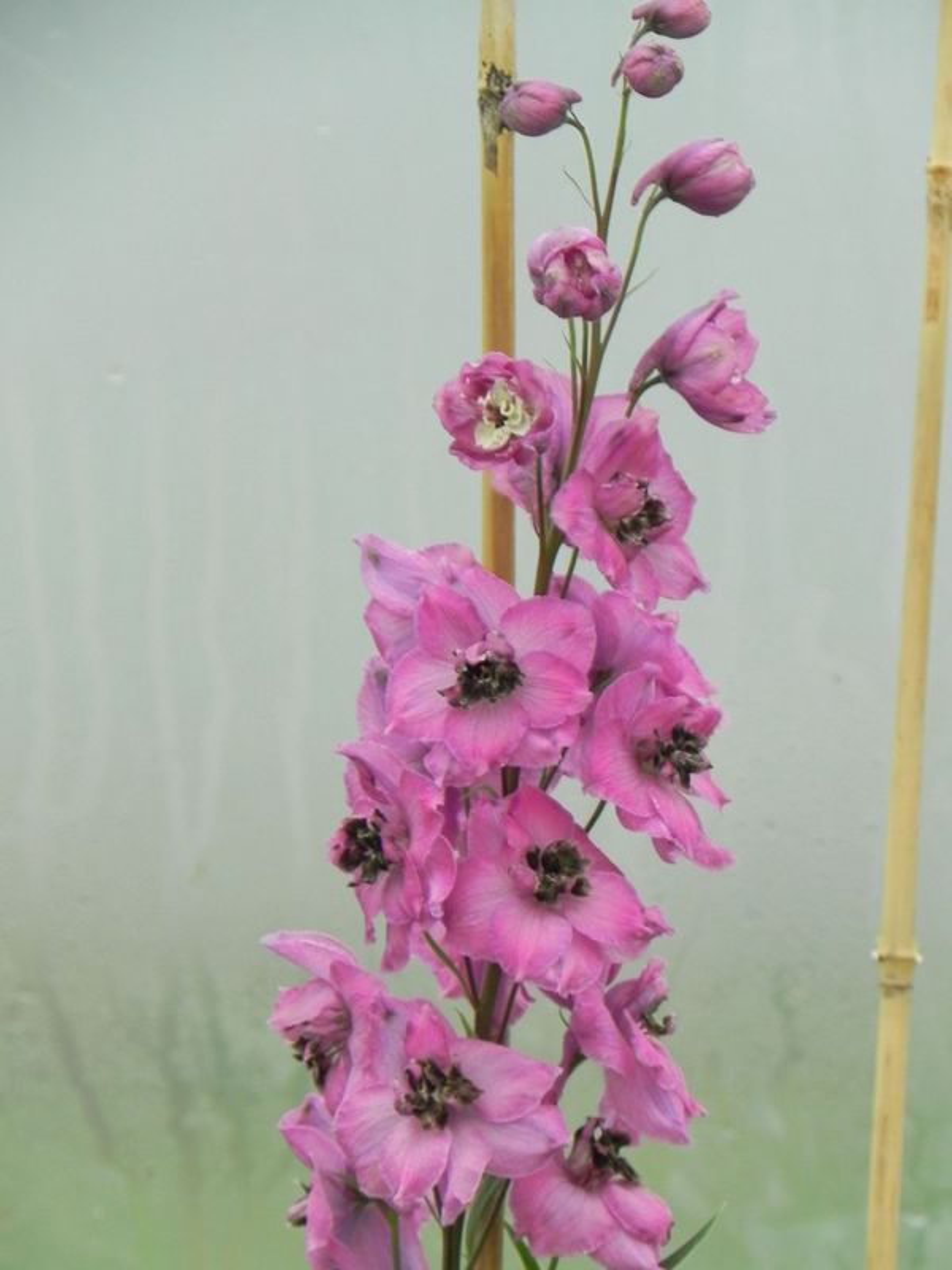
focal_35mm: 291
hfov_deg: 5.1
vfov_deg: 6.8
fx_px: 10671
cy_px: 635
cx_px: 476
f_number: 5
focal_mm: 51.8
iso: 160
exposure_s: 1/100
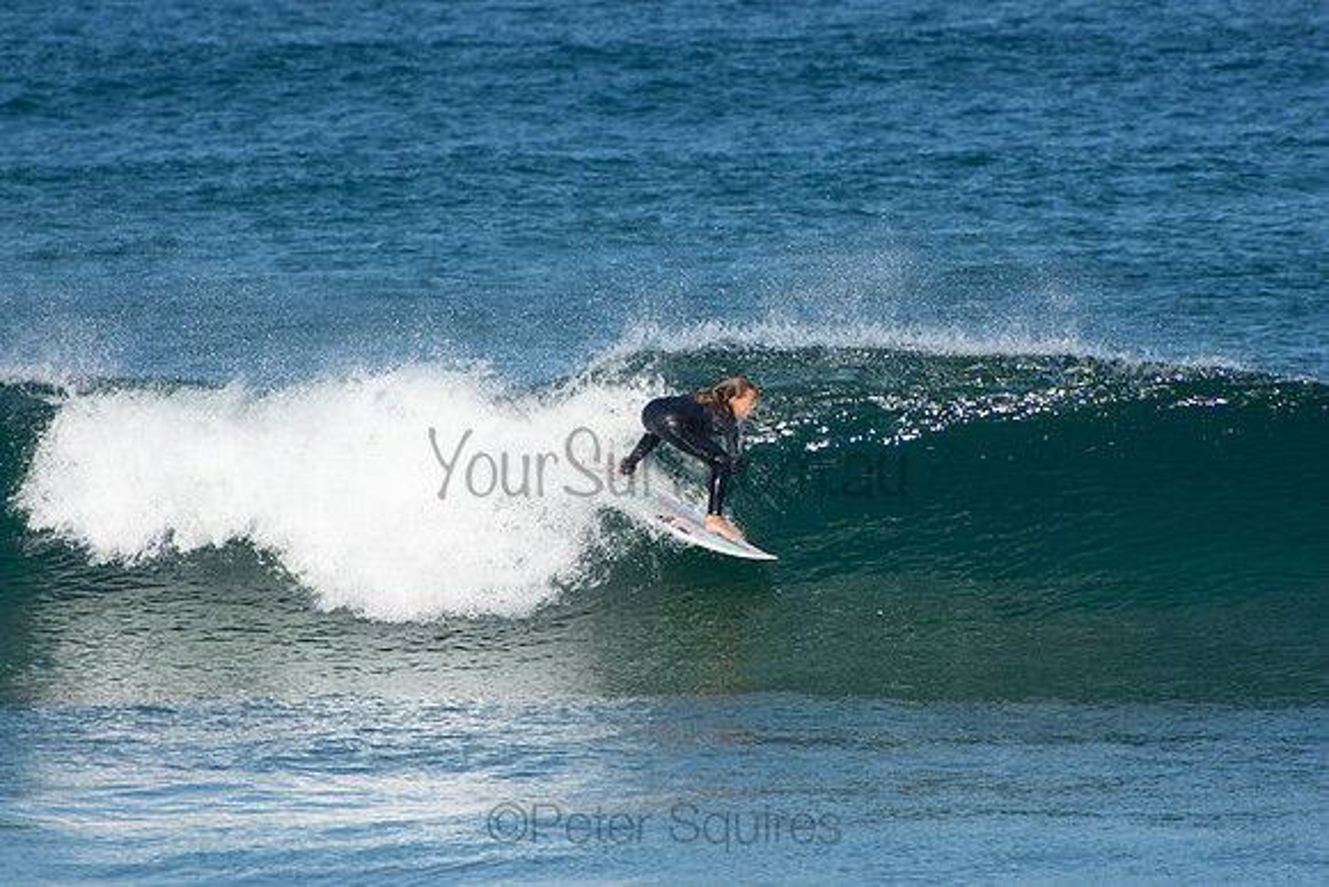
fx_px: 22154
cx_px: 664
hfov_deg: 3.4
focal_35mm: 600
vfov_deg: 2.3
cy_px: 444
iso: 220
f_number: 5.6
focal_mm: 400
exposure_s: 1/1250
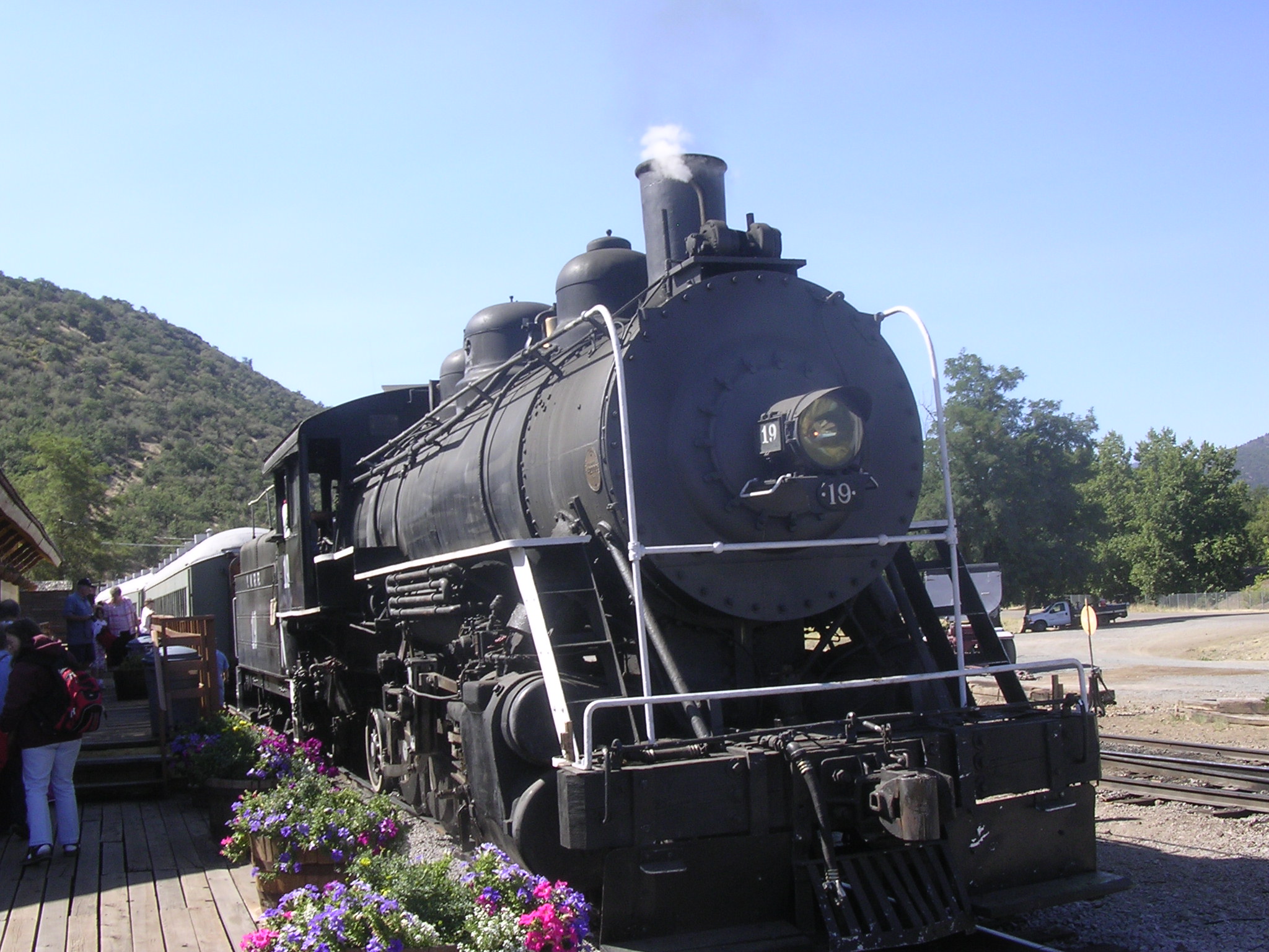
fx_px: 1393
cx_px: 634
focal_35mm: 38
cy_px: 476
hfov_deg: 49.0
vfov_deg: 37.7
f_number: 5.6
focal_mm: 5.8
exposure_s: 1/142
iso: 100
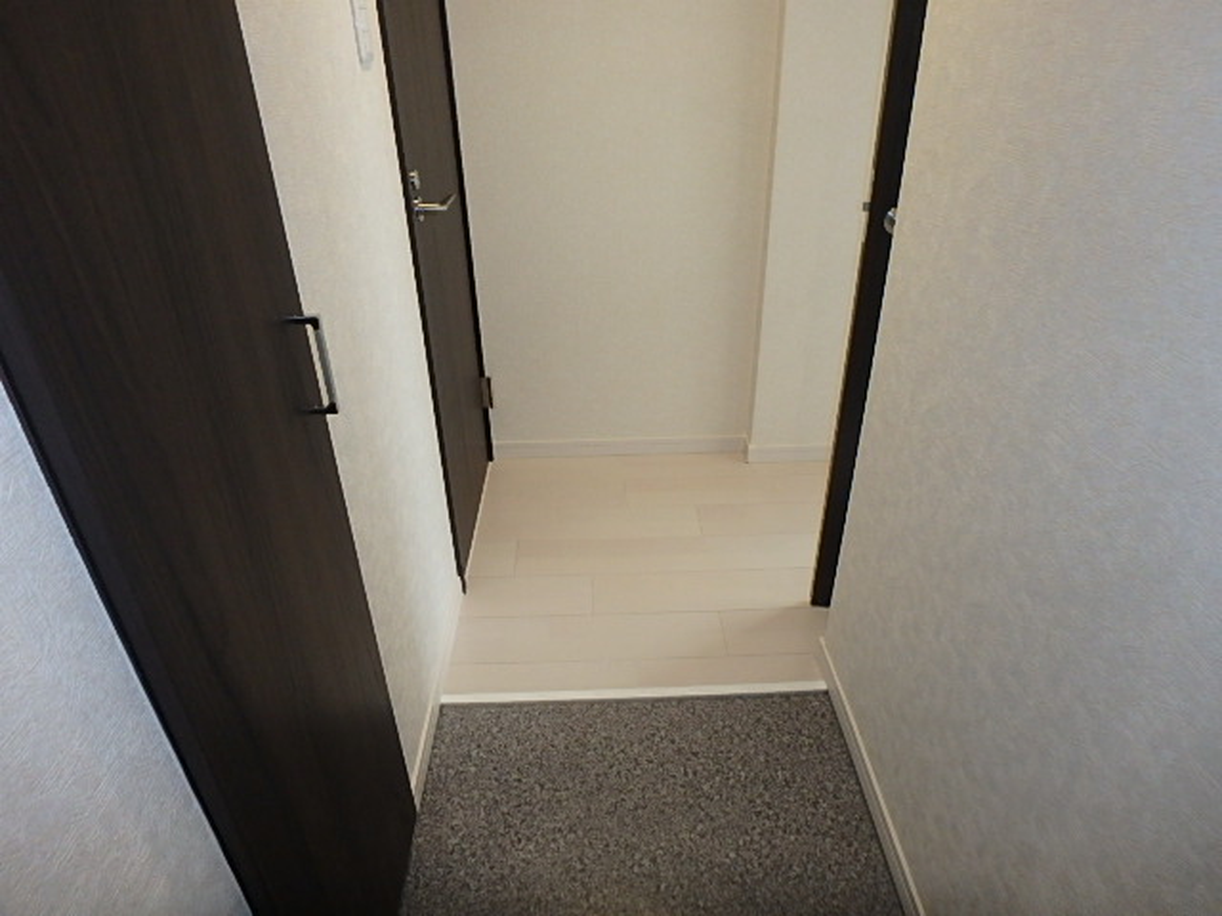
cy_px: 458
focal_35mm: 21
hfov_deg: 79.0
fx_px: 741
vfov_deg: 63.4
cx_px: 611
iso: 400
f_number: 3.5
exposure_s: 1/30
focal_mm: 3.7
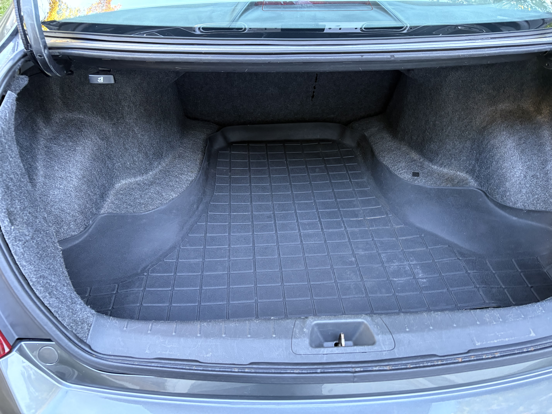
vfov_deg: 53.1
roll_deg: +0.2
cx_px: 276
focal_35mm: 26
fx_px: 415
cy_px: 207
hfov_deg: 67.3
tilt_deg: -44.7
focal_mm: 5.96
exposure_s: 1/60
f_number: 1.6
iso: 320
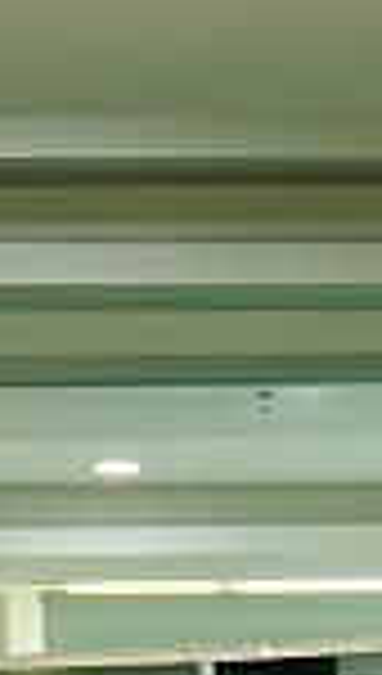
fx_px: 4791
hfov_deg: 4.5
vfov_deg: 7.8
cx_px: -112
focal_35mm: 268
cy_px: 1130
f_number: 2.8
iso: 500
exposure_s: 1/125
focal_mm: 25
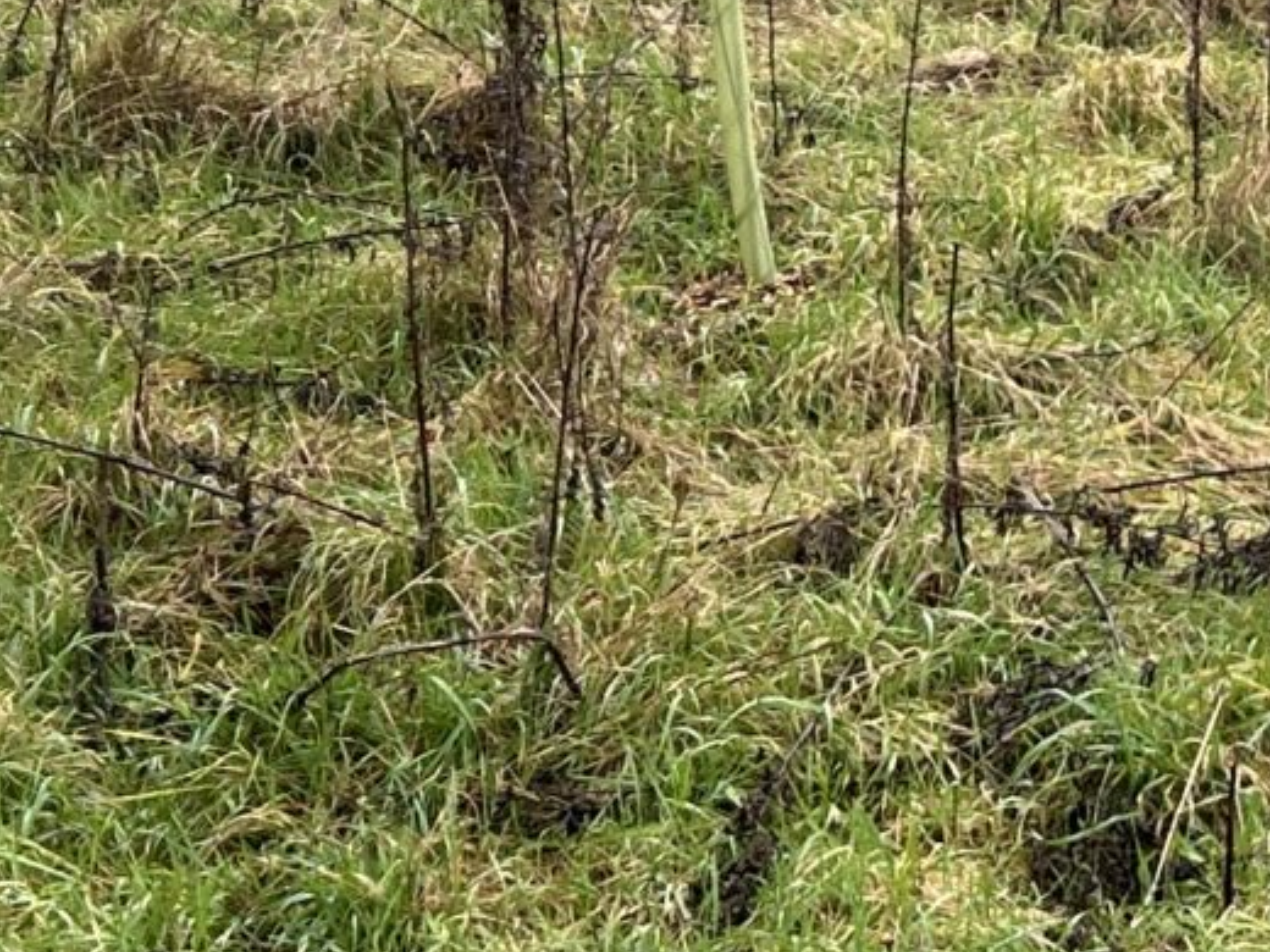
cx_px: 1714
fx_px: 4696
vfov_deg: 11.4
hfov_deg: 14.6
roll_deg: +0.6
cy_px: -90
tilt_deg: -10.9
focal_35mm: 128
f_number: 1.5
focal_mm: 5.7
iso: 64
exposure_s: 1/121
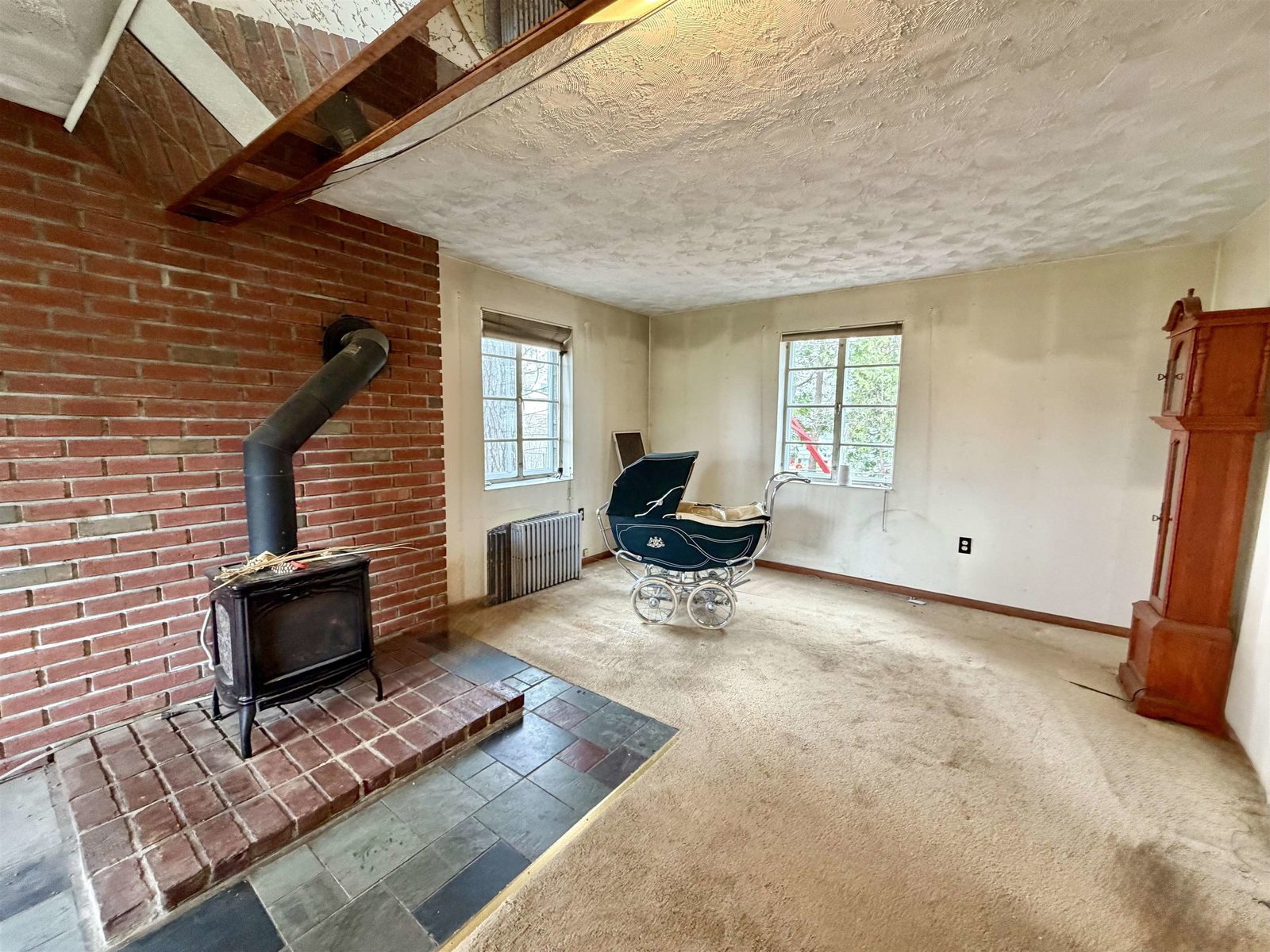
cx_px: 635
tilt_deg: -5.7
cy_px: 476
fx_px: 514
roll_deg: -0.8
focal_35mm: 14
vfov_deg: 85.7
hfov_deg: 102.1
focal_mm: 2.22
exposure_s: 1/60
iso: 320
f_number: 2.2
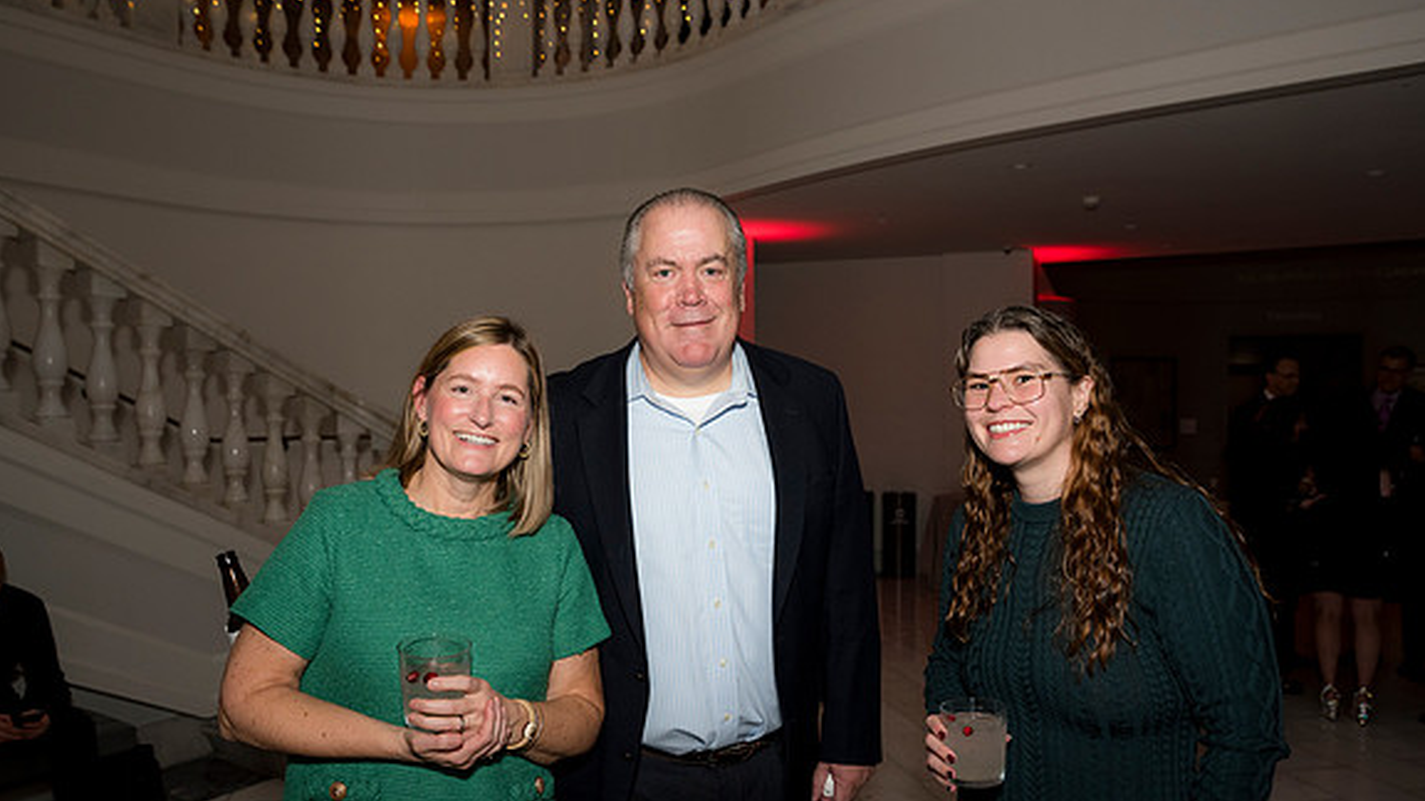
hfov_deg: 67.9
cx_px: 710
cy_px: 429
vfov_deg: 41.5
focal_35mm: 28
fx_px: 1058
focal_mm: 26
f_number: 5
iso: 800
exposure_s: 1/125
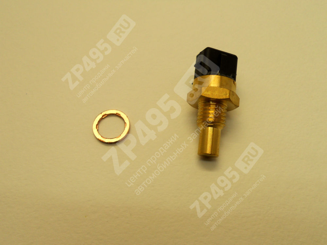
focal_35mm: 32
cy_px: 122
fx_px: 302
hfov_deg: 56.8
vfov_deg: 44.2
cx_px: 164
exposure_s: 1/40
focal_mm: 5.8
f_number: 3.5
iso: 80
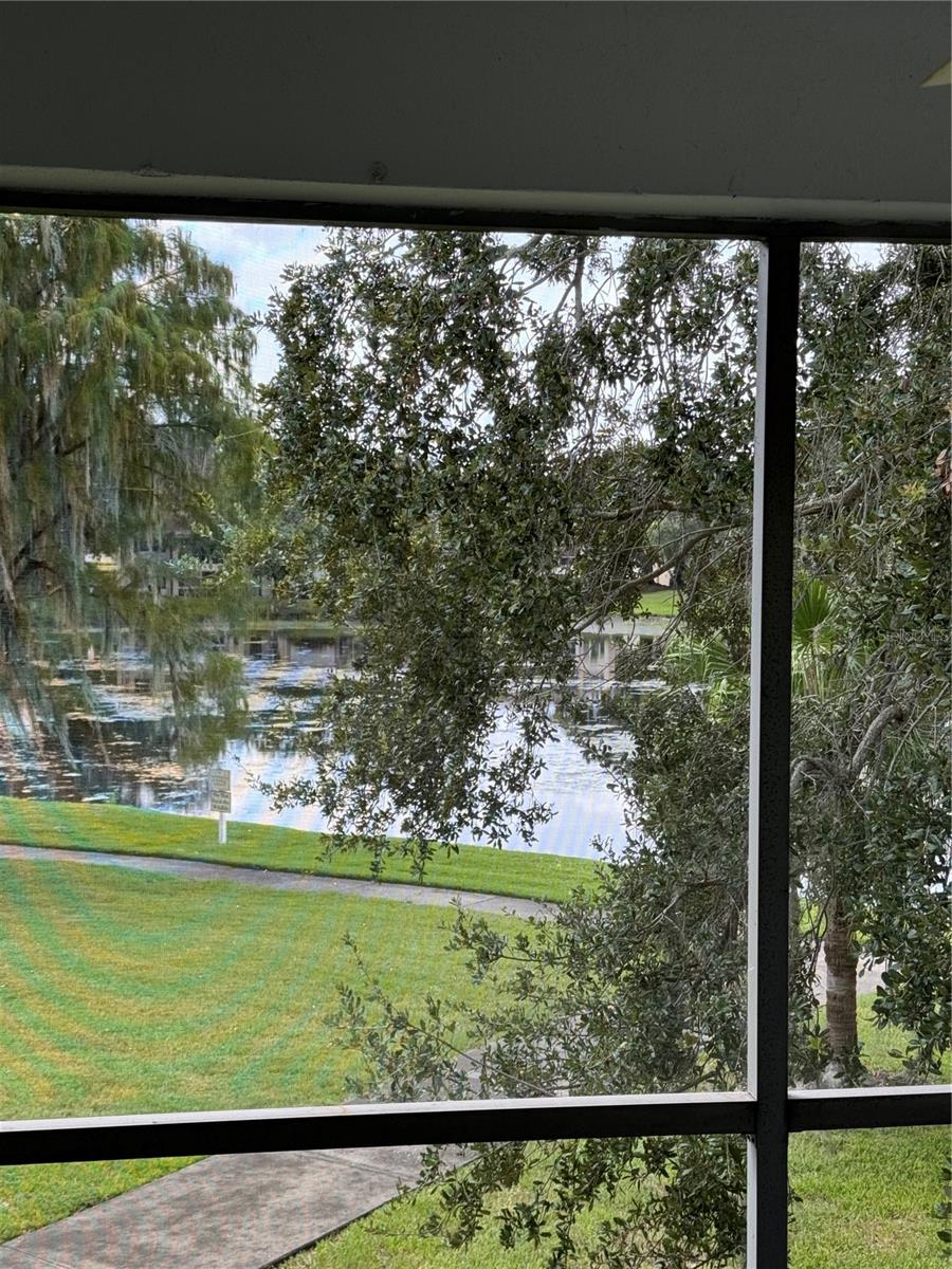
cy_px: 634
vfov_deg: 39.7
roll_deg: +0.1
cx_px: 476
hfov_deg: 30.3
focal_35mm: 48
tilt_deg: -2.5
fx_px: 1760
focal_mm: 6.76
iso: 64
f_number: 1.78
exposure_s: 1/491
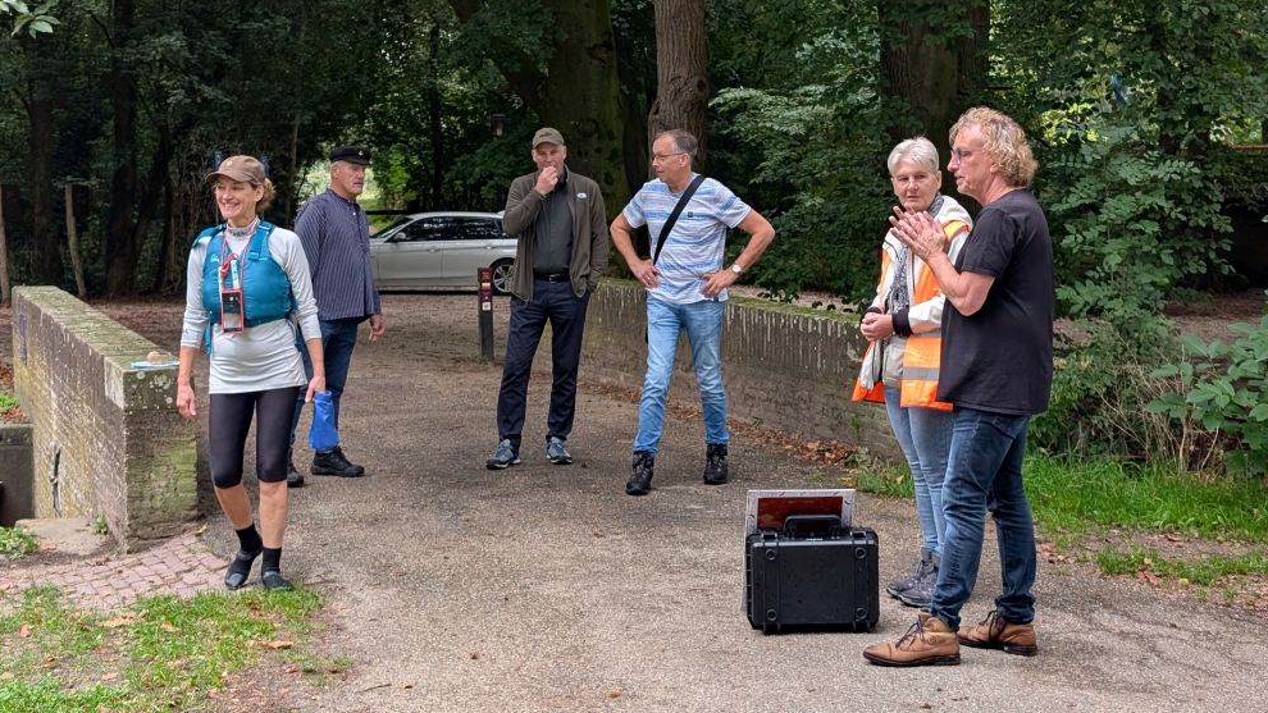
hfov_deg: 38.5
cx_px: 638
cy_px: 295
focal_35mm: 54
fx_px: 1816
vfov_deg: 22.2
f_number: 1.68
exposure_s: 1/236
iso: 51
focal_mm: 6.9
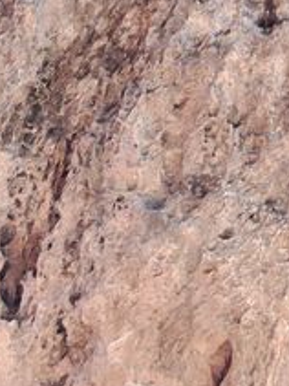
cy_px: -702
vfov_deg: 6.7
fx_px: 3042
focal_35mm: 273
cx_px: 448
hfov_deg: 5.4
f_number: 2
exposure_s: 1/120
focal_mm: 6.83
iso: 50
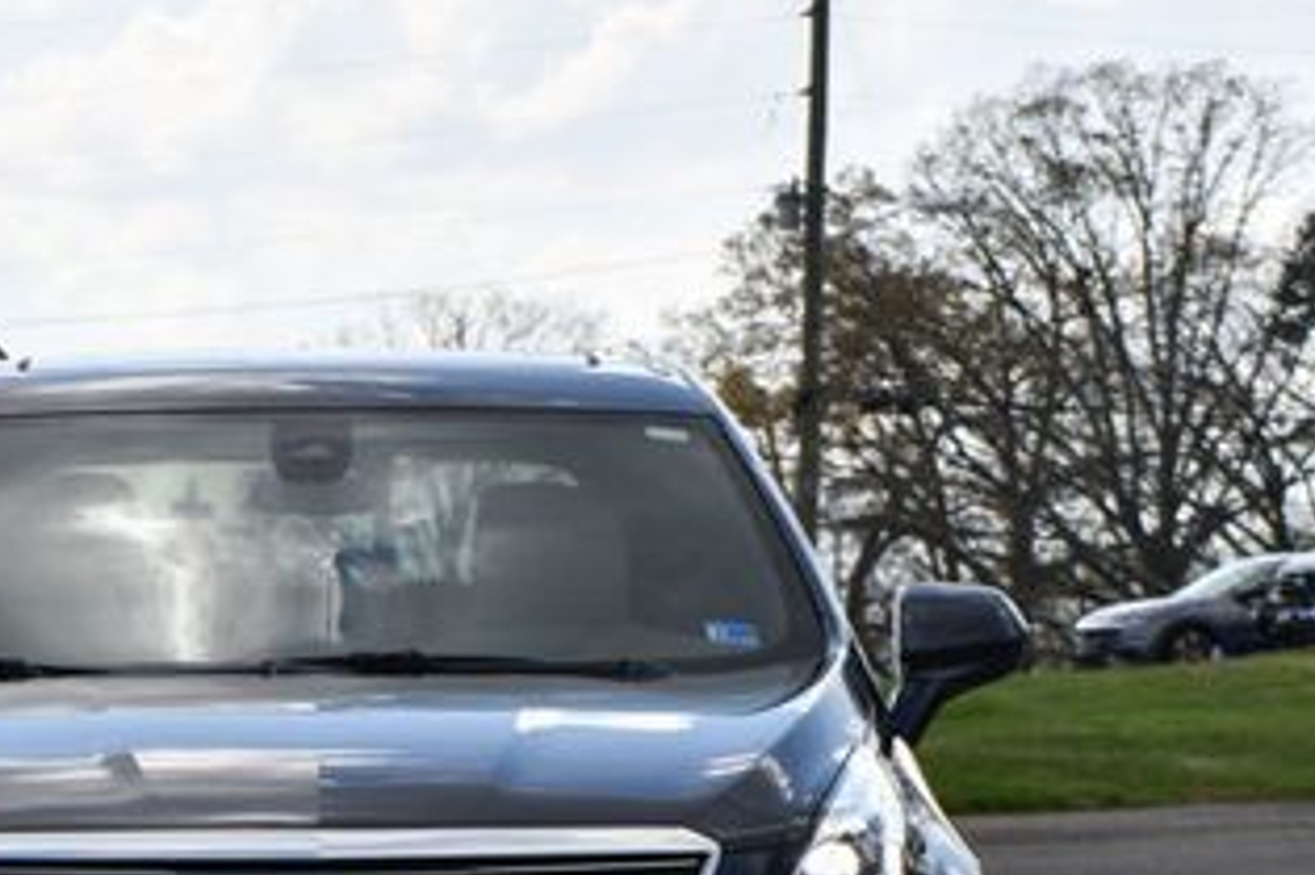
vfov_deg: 5.5
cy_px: 741
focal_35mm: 251
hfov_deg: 8.2
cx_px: 276
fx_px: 9163
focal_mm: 82
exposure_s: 1/250
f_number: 8
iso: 100
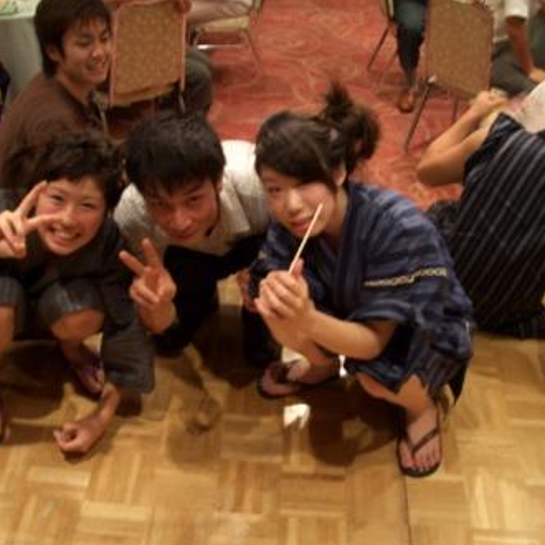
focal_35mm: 42
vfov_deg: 40.0
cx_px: 223
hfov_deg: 39.9
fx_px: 748
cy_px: 276
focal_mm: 5.8
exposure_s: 1/8
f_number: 2.6
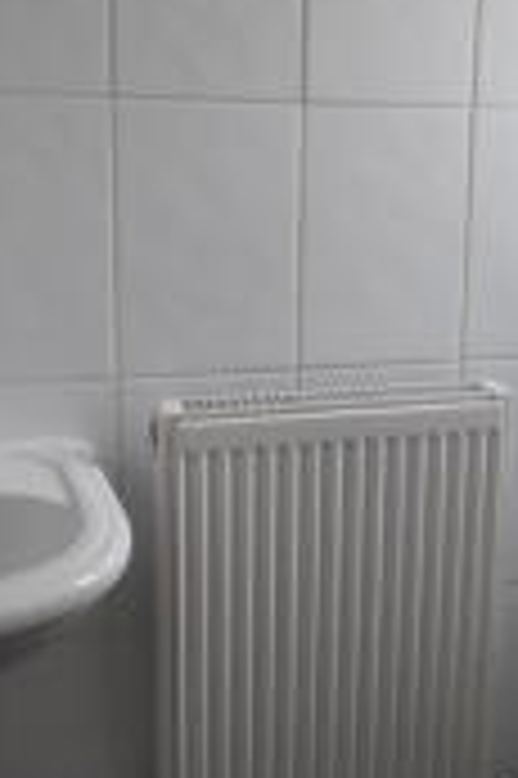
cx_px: 513
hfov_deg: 20.8
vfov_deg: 31.9
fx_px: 1362
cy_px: 376
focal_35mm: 63
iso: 80
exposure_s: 1/50
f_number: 3
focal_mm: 4.2
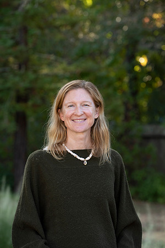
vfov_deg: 15.8
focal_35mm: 130
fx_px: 894
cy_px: 124
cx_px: 82
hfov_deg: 10.5
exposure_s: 1/250
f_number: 5
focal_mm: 130
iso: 500
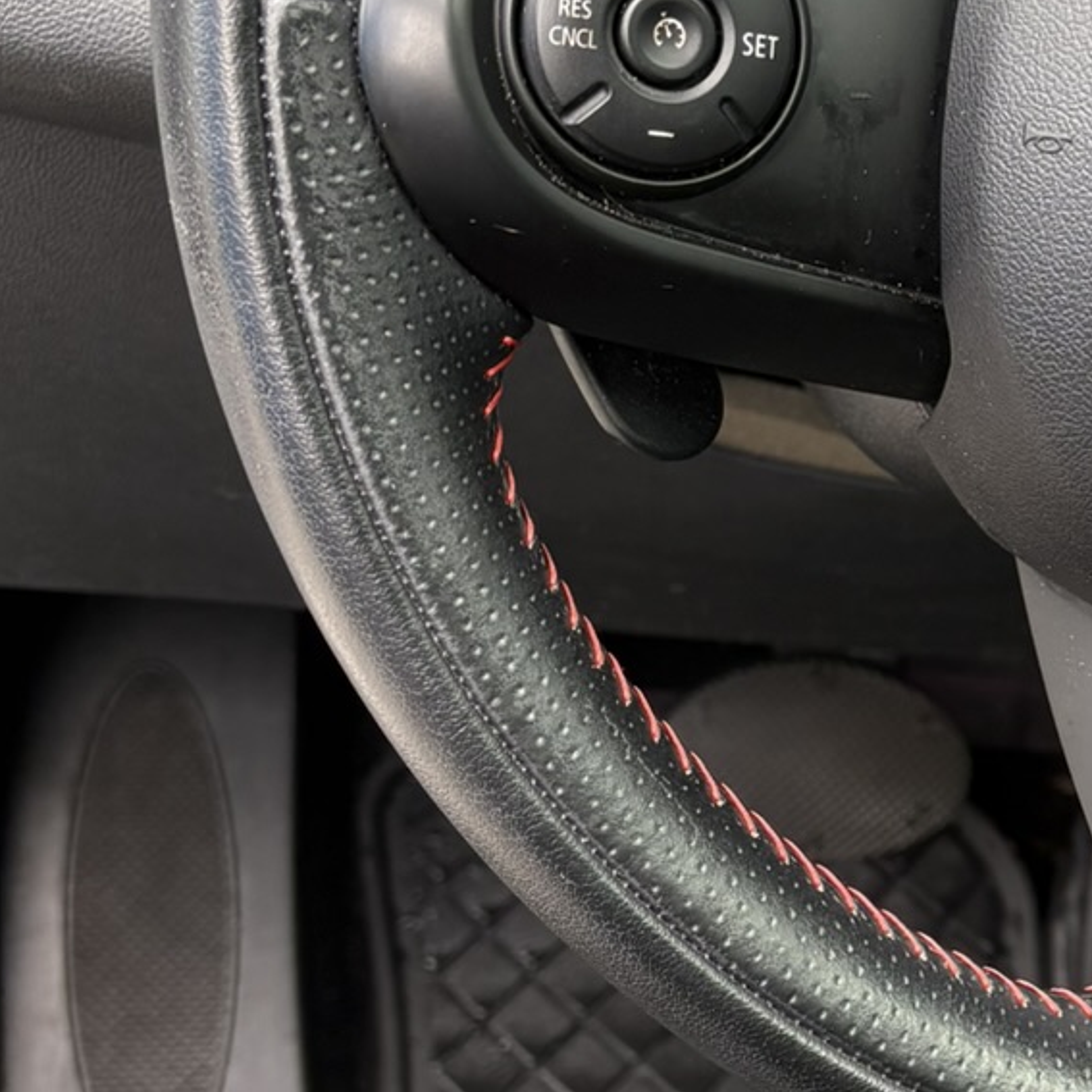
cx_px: 1377
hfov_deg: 19.4
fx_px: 2962
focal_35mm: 83
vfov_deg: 20.8
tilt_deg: -32.4
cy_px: 722
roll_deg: -12.8
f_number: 1.6
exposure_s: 1/157
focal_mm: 5.96
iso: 100
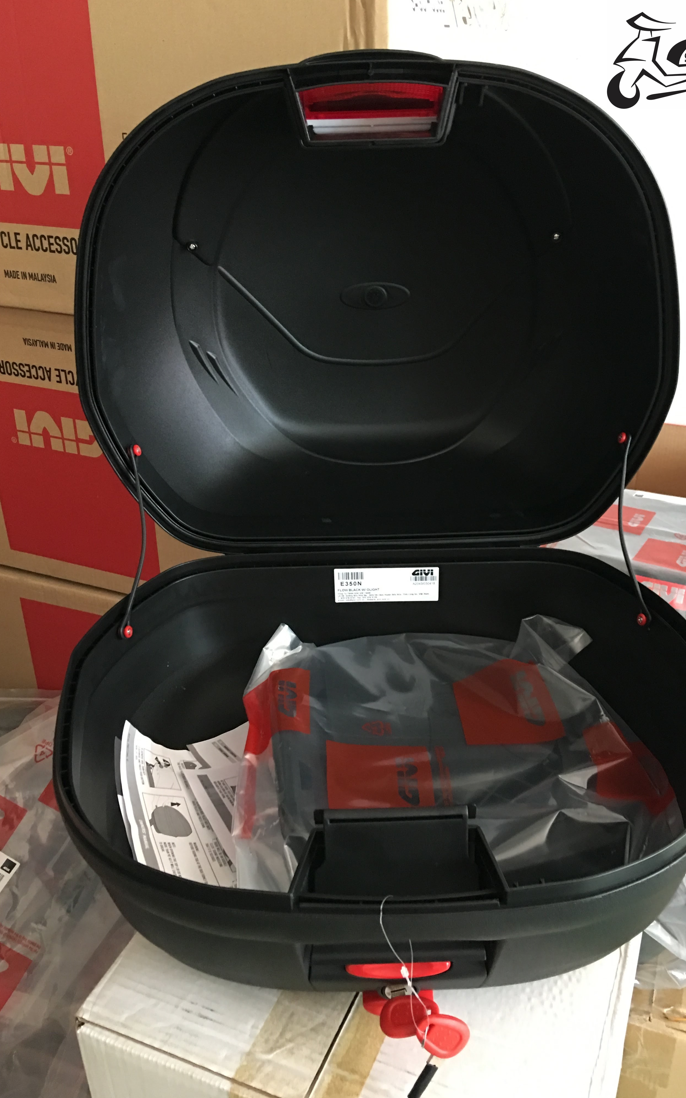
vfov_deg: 61.2
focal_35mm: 31
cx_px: 372
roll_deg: +1.0
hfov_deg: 40.6
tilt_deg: -26.4
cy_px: 552
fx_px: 927
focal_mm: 4.15
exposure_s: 1/8
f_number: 2.2
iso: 125
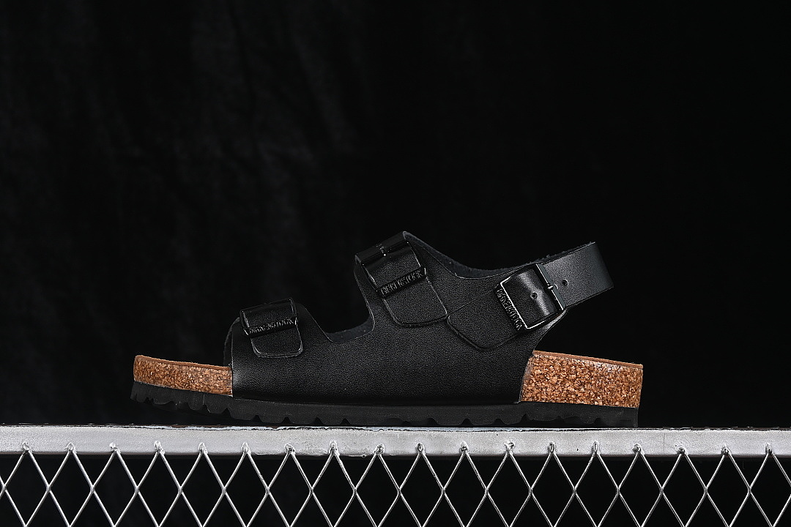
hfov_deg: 27.0
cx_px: 396
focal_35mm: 75
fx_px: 1648
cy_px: 264
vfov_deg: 18.2
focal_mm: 50
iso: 160
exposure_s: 1/60
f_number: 6.3
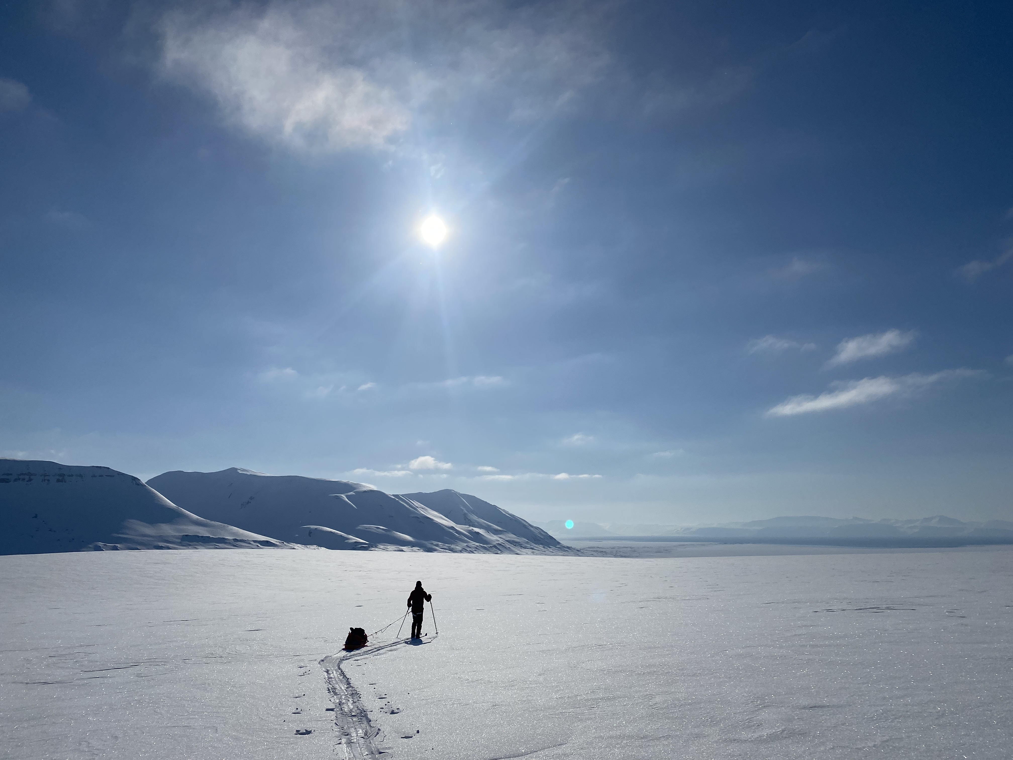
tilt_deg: +11.4
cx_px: 506
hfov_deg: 67.3
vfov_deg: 53.1
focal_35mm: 26
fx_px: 761
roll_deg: +0.6
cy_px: 380
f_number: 1.8
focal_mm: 4.25
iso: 40
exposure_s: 1/28571
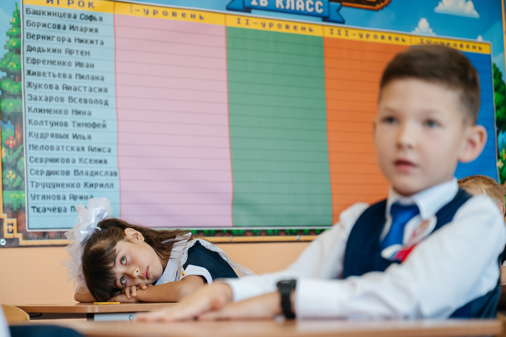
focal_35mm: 91
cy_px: 168
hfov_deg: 22.3
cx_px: 176
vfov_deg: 15.0
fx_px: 1282
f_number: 2.8
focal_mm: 70
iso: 800
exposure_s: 1/250
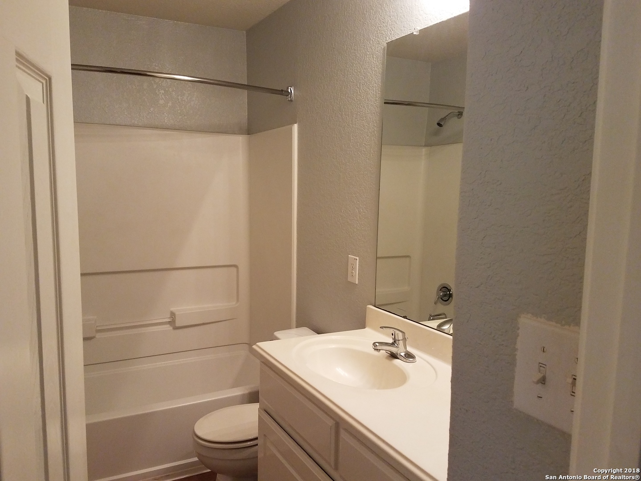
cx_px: 320
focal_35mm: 26
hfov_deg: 67.3
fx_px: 481
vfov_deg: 53.1
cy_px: 240
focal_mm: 4.2
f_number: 1.7
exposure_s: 1/60
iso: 160
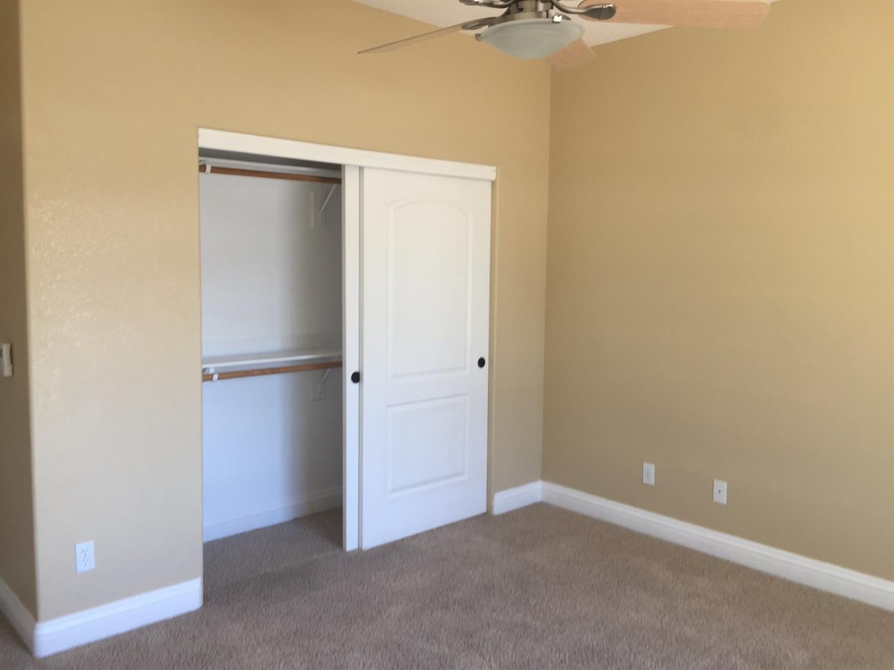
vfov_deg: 48.2
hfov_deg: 61.7
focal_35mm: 29
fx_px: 749
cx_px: 447
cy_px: 335
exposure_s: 1/60
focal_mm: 4.15
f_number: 2.2
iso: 40
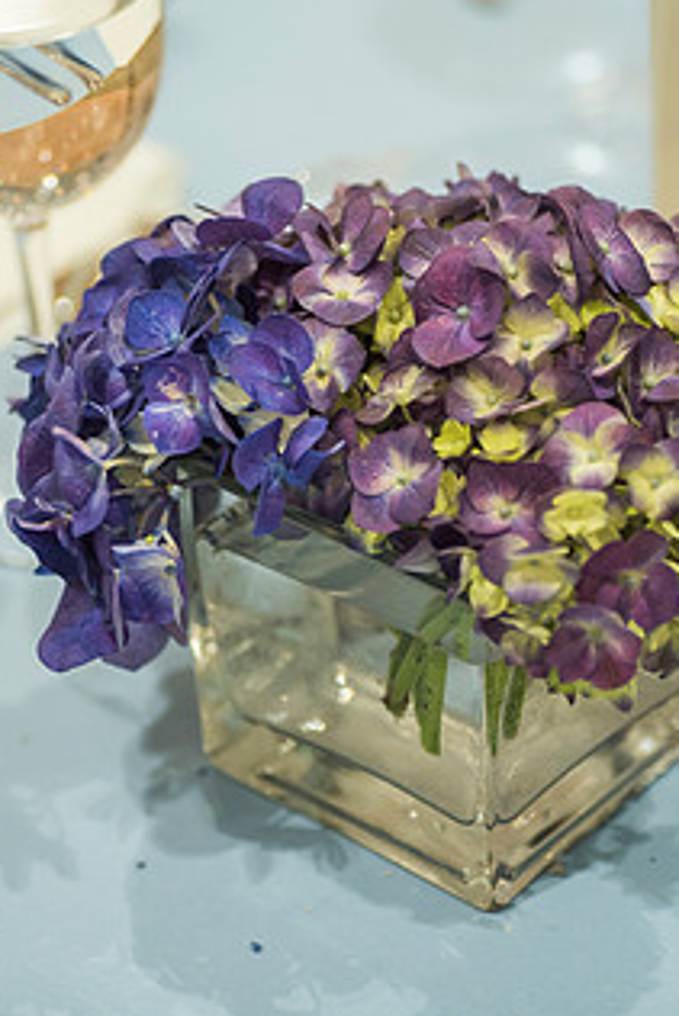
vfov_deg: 16.0
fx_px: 3617
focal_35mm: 128
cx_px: 434
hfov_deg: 10.7
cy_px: 498
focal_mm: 90
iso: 1600
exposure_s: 1/160
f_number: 3.5
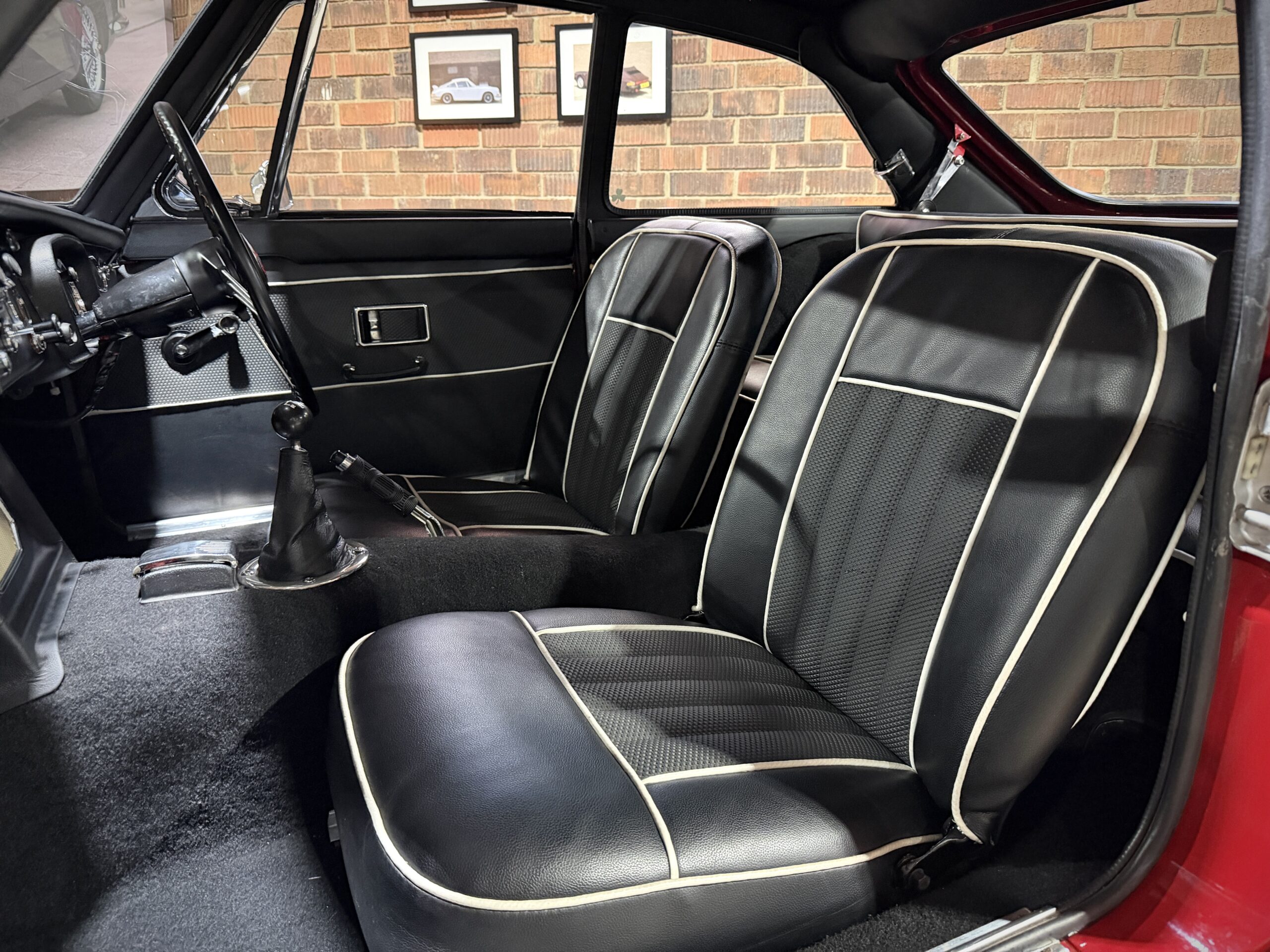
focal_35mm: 24
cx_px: 635
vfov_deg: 56.8
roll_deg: -0.2
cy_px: 476
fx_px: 881
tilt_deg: -15.9
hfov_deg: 71.6
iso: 800
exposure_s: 1/25
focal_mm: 6.76
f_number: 1.78
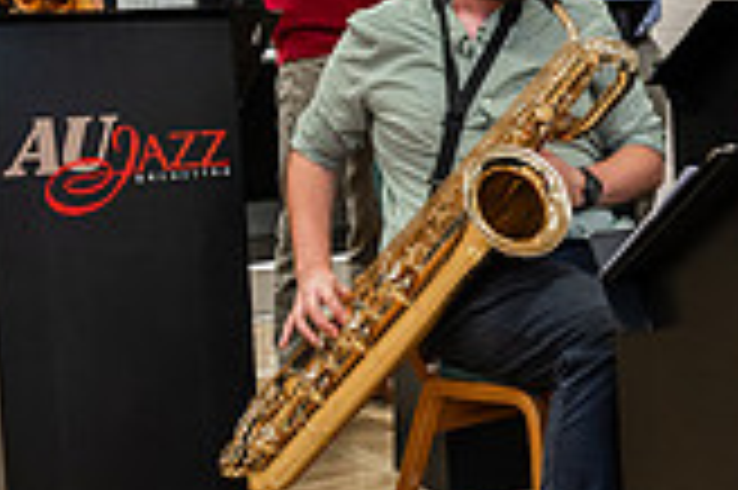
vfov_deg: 16.0
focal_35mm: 85
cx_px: 742
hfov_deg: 23.0
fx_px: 1741
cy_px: 205
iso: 800
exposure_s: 1/125
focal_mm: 24
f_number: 2.8
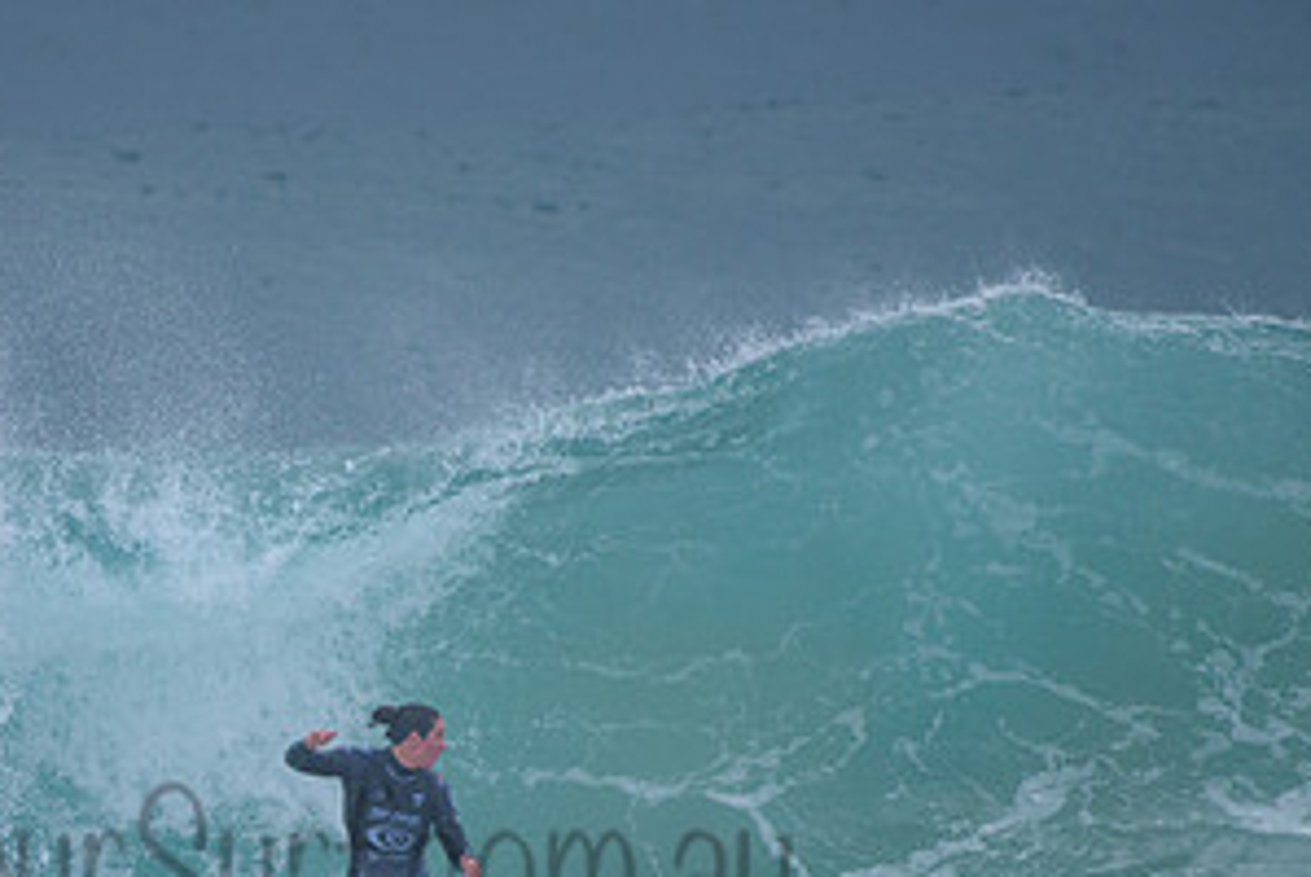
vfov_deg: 1.4
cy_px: 813
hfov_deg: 2.1
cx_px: 329
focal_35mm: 969
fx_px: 35321
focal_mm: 500
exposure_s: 1/2000
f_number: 5.6
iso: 280
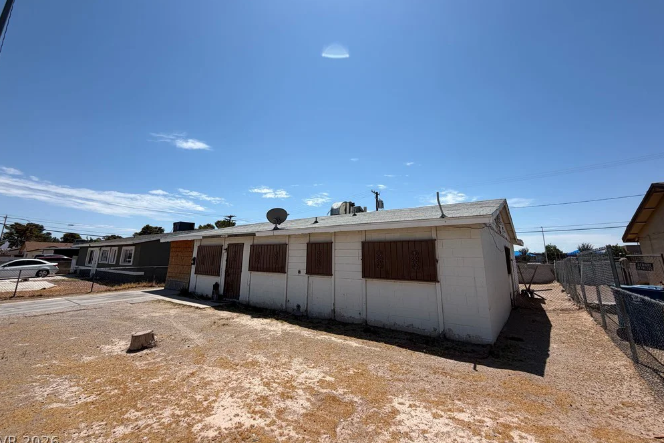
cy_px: 196
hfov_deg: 100.4
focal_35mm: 15
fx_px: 277
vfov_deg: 77.0
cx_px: 328
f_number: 2.2
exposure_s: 1/1399
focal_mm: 2.22
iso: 20
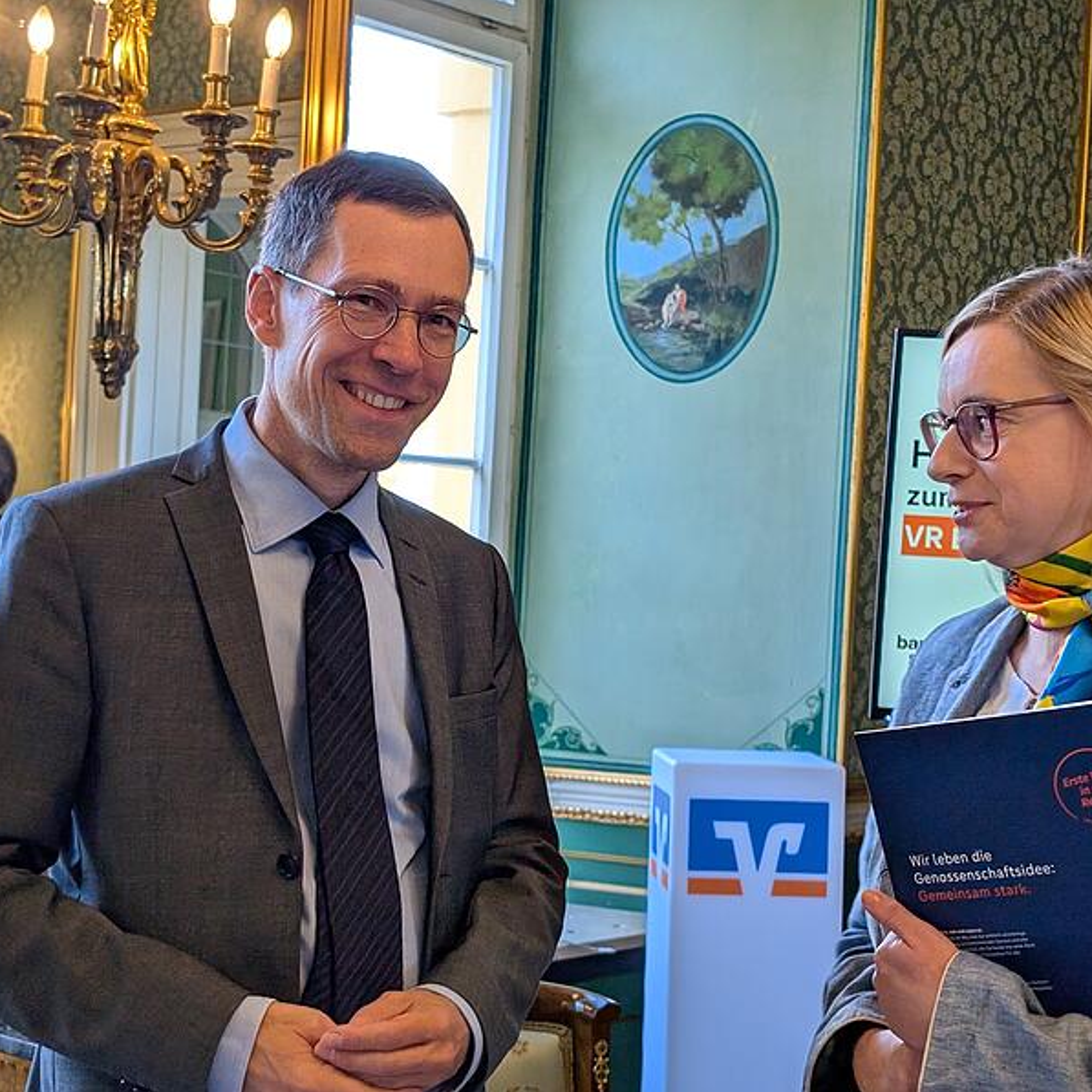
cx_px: 569
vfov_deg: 29.6
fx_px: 2070
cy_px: 547
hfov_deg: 29.5
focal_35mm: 58
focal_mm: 6.9
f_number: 1.68
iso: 94
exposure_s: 1/100
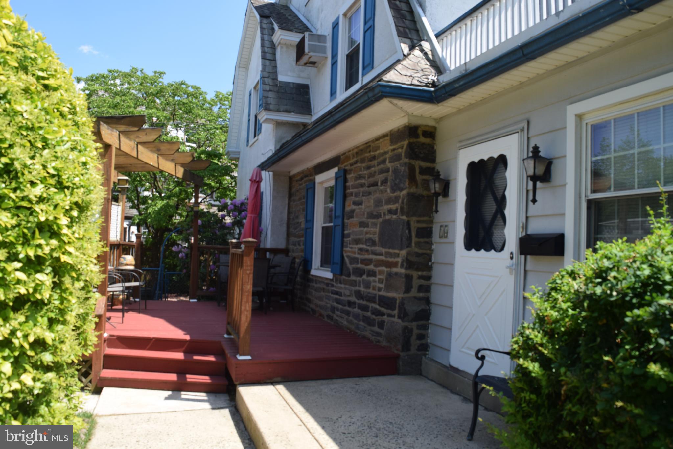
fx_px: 505
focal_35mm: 27
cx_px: 336
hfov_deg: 67.4
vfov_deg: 47.9
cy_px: 224
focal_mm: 18
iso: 200
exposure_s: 1/250
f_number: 8
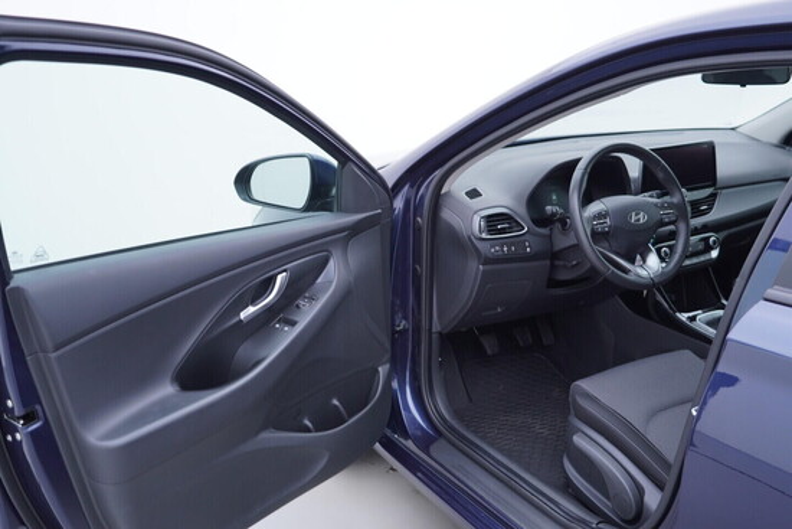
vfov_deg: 36.9
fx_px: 792
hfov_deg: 53.1
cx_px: 396
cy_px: 264
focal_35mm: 36
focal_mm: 24
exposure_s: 1/50
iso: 125
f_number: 3.2
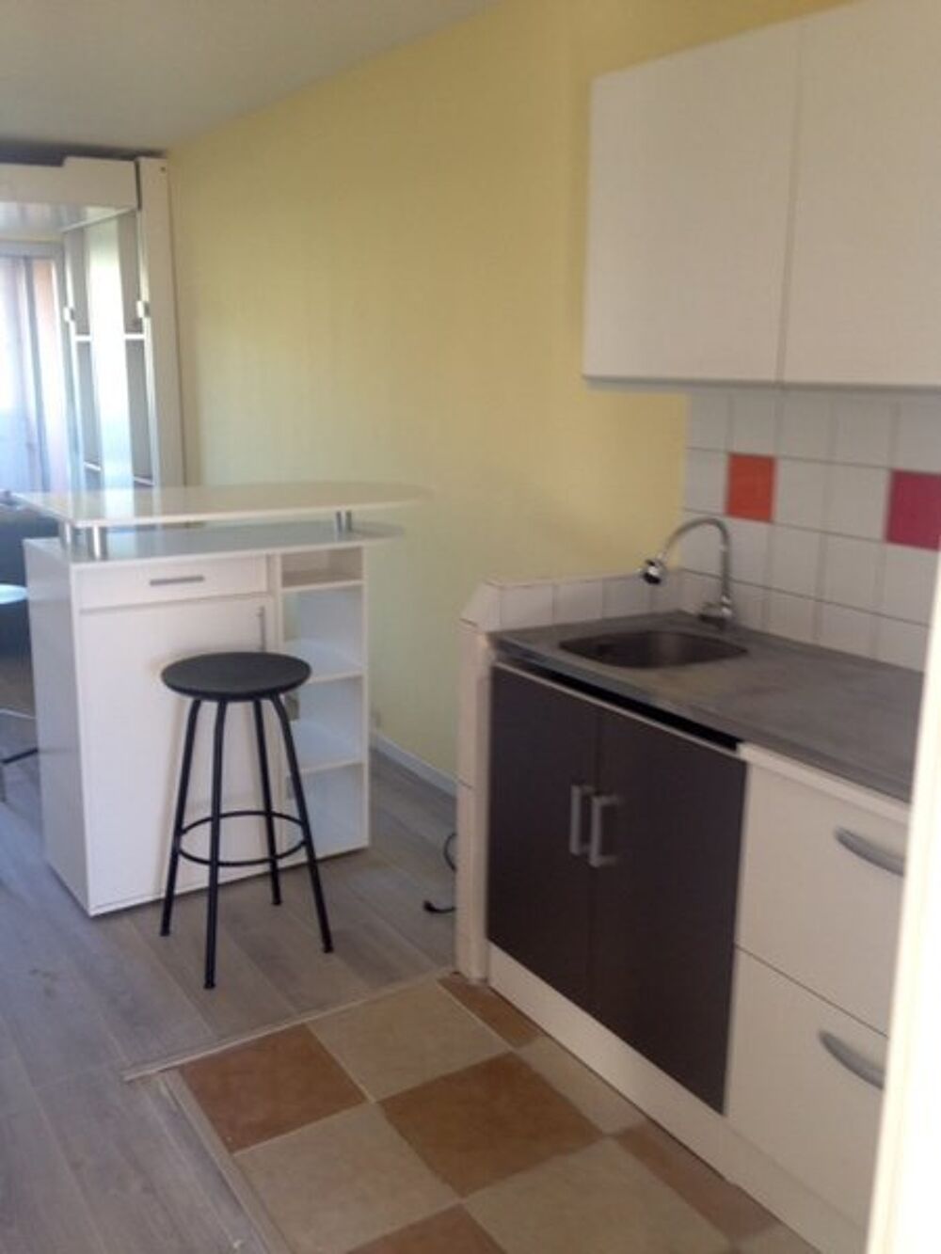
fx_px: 1196
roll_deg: -0.8
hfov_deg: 43.0
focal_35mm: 33
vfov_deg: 55.3
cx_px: 470
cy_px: 627
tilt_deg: -11.3
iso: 80
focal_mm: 4.12
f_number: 2.4
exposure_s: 1/20
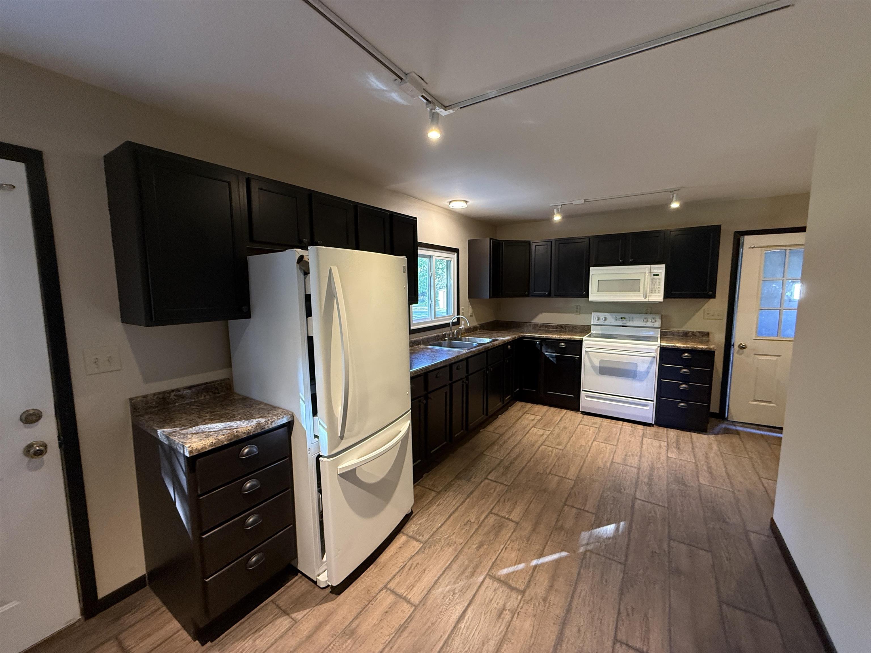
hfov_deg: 102.1
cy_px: 326
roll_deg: +0.4
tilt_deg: -7.0
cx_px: 436
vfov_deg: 85.7
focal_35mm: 14
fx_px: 352
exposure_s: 1/60
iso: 250
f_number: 2.2
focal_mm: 2.22
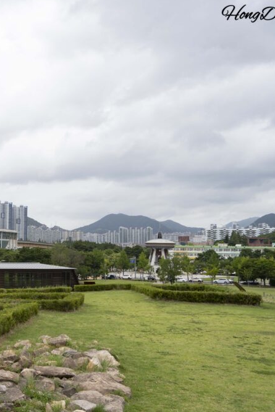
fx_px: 527
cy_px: 203
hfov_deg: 27.7
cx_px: 6
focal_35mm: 46
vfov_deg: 42.8
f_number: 11
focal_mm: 30
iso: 100
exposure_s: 1/160
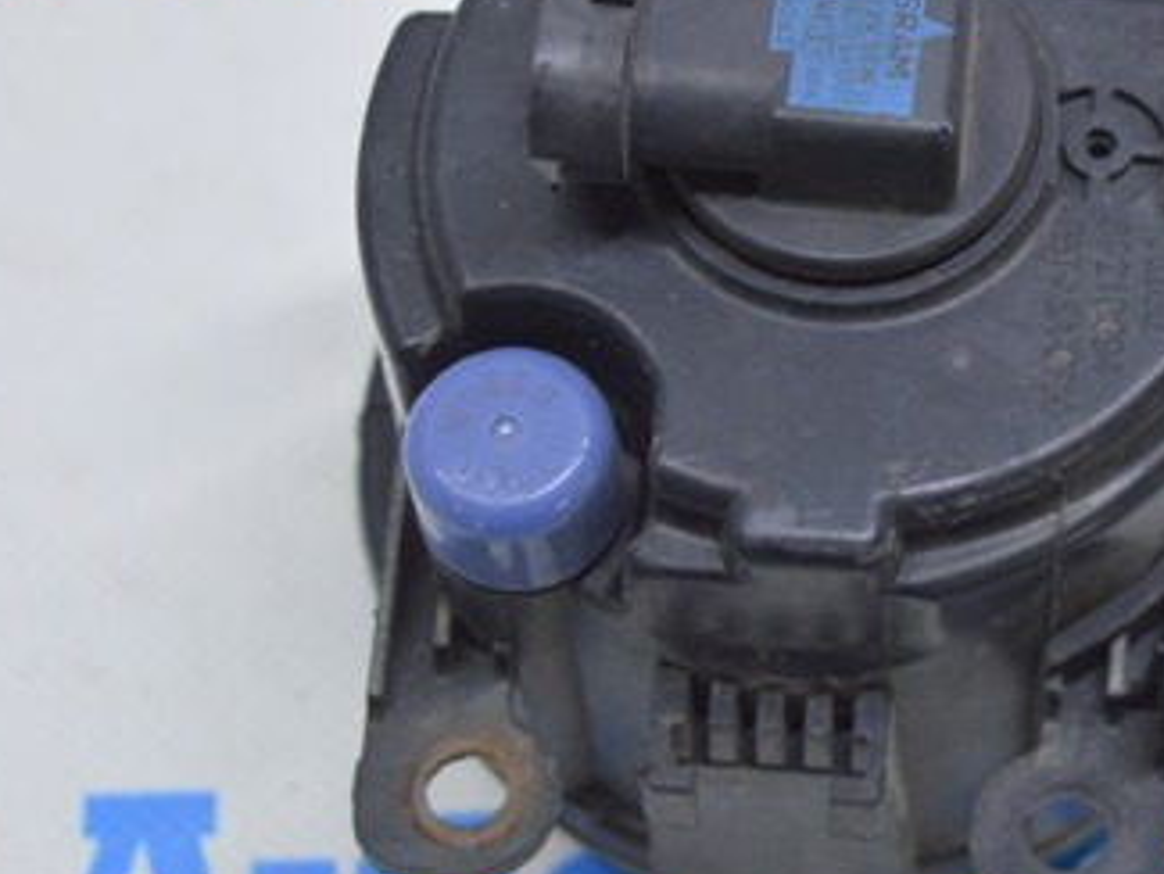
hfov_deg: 16.5
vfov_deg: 12.4
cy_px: 253
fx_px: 4003
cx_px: 809
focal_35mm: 119
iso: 400
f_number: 5.6
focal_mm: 42
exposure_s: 1/20
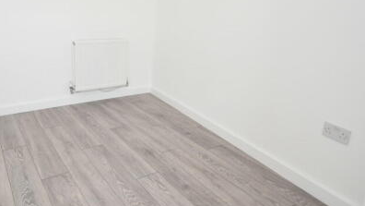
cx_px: 122
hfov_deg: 69.9
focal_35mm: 26
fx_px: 252
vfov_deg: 43.6
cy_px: 64
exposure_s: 1/100
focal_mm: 10
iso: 800
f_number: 5
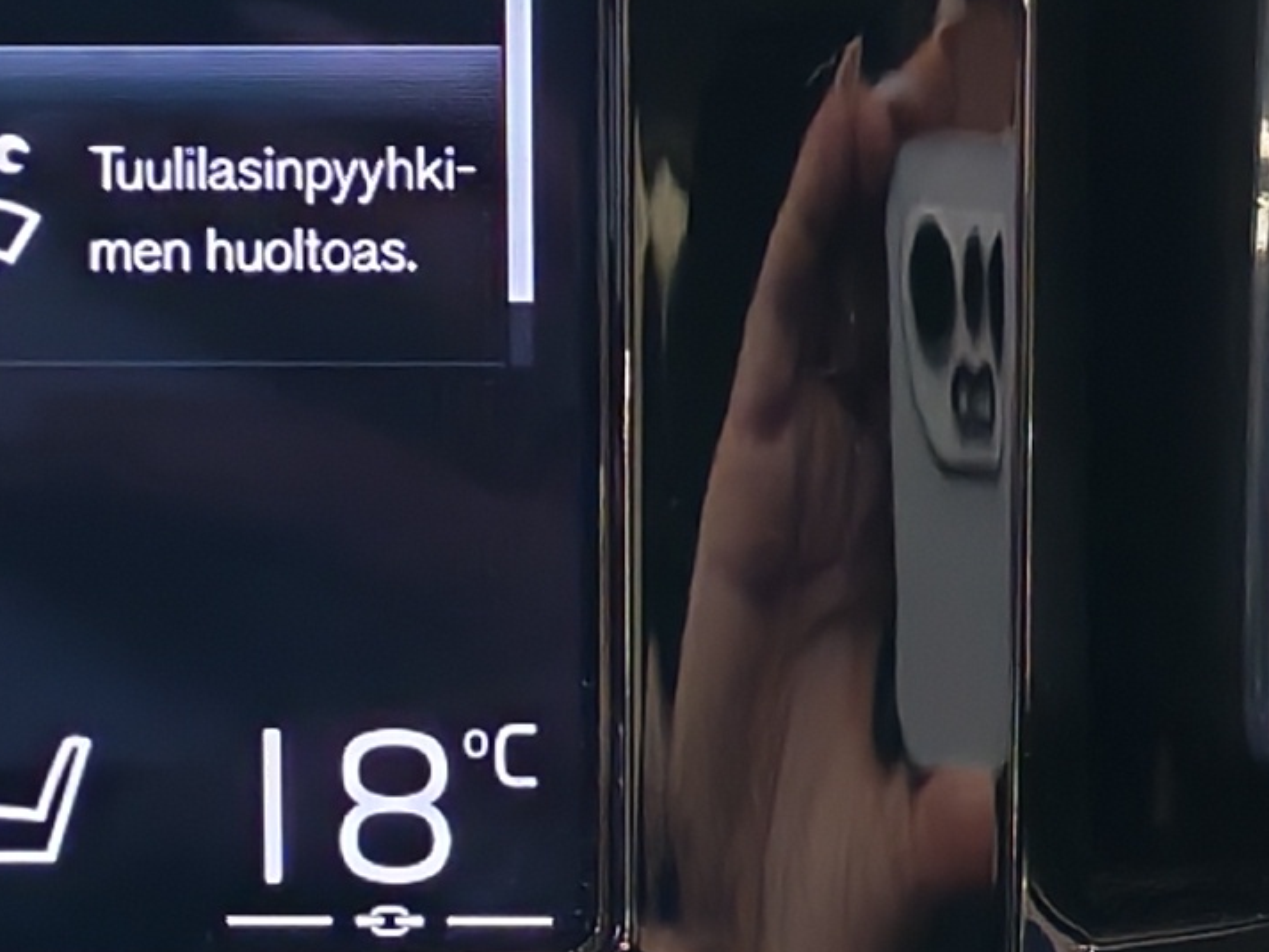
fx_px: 6526
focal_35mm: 178
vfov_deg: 8.3
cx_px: -538
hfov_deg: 10.8
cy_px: 162
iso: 800
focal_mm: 6.12
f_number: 1.9
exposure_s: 1/50
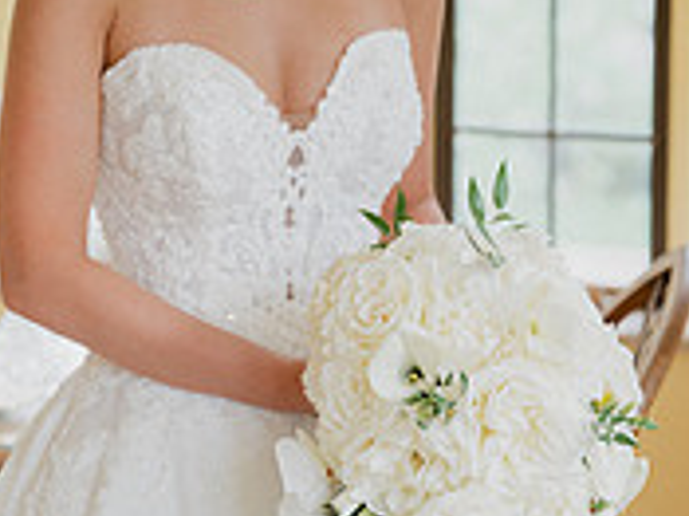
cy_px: 181
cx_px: 256
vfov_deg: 8.6
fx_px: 3441
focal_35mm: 173
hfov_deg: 11.4
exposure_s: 1/320
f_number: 2.8
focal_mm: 70
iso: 640
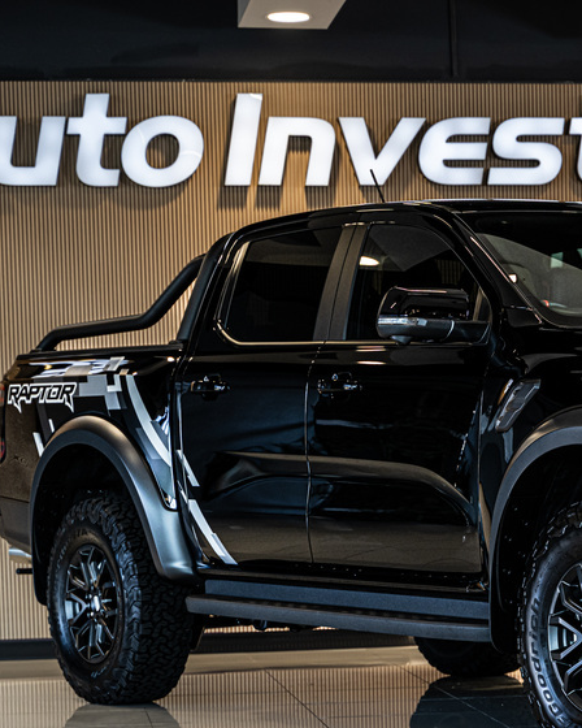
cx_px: 566
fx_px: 2584
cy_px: 433
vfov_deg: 16.0
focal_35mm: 120
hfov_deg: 12.7
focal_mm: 70
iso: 640
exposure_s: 1/160
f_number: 4
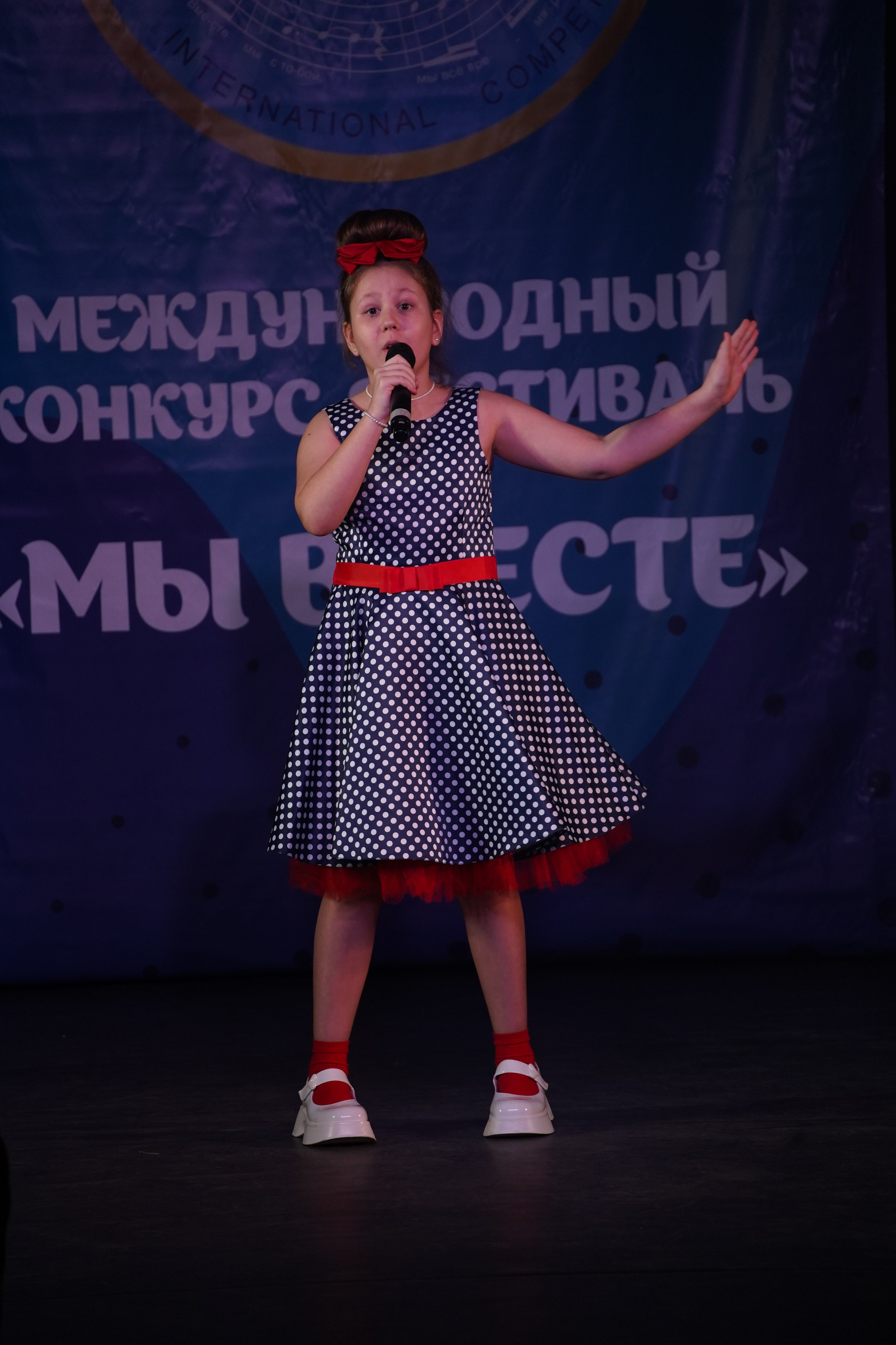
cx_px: 448
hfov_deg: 6.1
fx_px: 8399
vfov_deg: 9.1
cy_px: 672
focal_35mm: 225
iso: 2000
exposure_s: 1/400
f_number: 5.6
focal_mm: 225
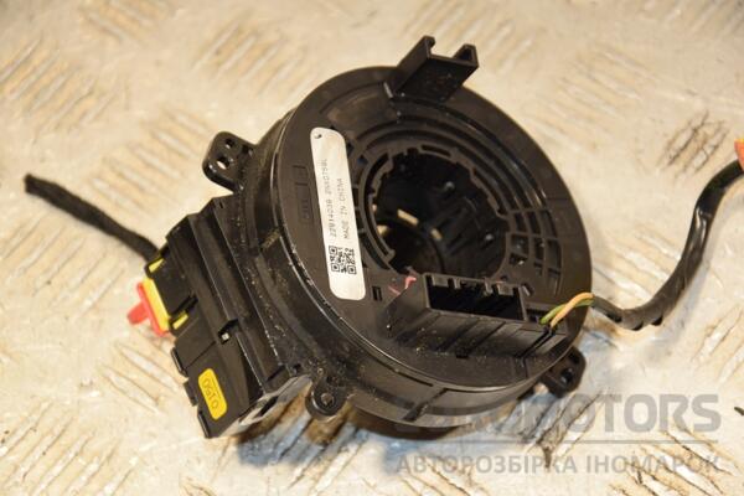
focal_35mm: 120
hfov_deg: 17.1
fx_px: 2480
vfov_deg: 11.4
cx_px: 372
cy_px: 248
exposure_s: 1/200
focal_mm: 80
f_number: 5.3
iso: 800
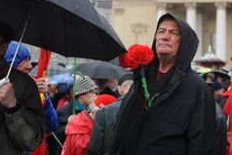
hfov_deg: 21.3
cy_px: 44
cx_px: 196
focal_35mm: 94
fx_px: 606
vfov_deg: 14.5
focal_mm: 32
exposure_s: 1/8000
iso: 1250
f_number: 2.8
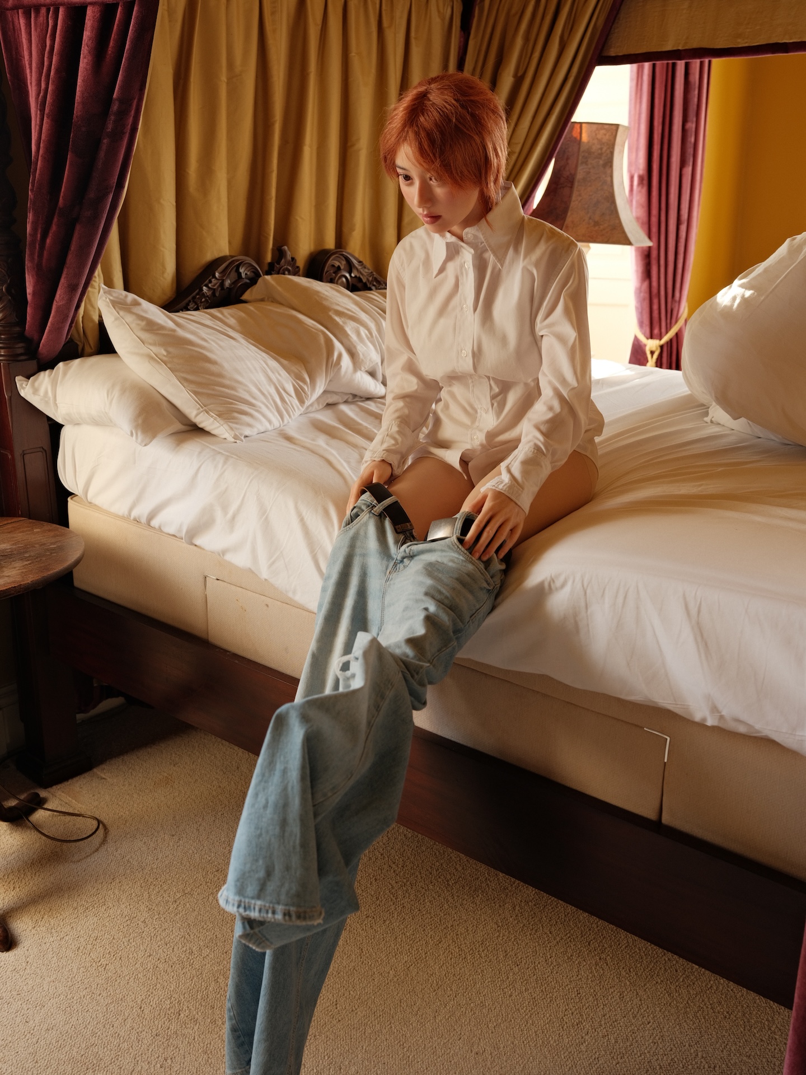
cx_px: 403
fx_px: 1118
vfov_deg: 51.4
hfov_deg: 39.7
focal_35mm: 36
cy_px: 538
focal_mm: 45
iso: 500
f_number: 5.6
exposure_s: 1/34
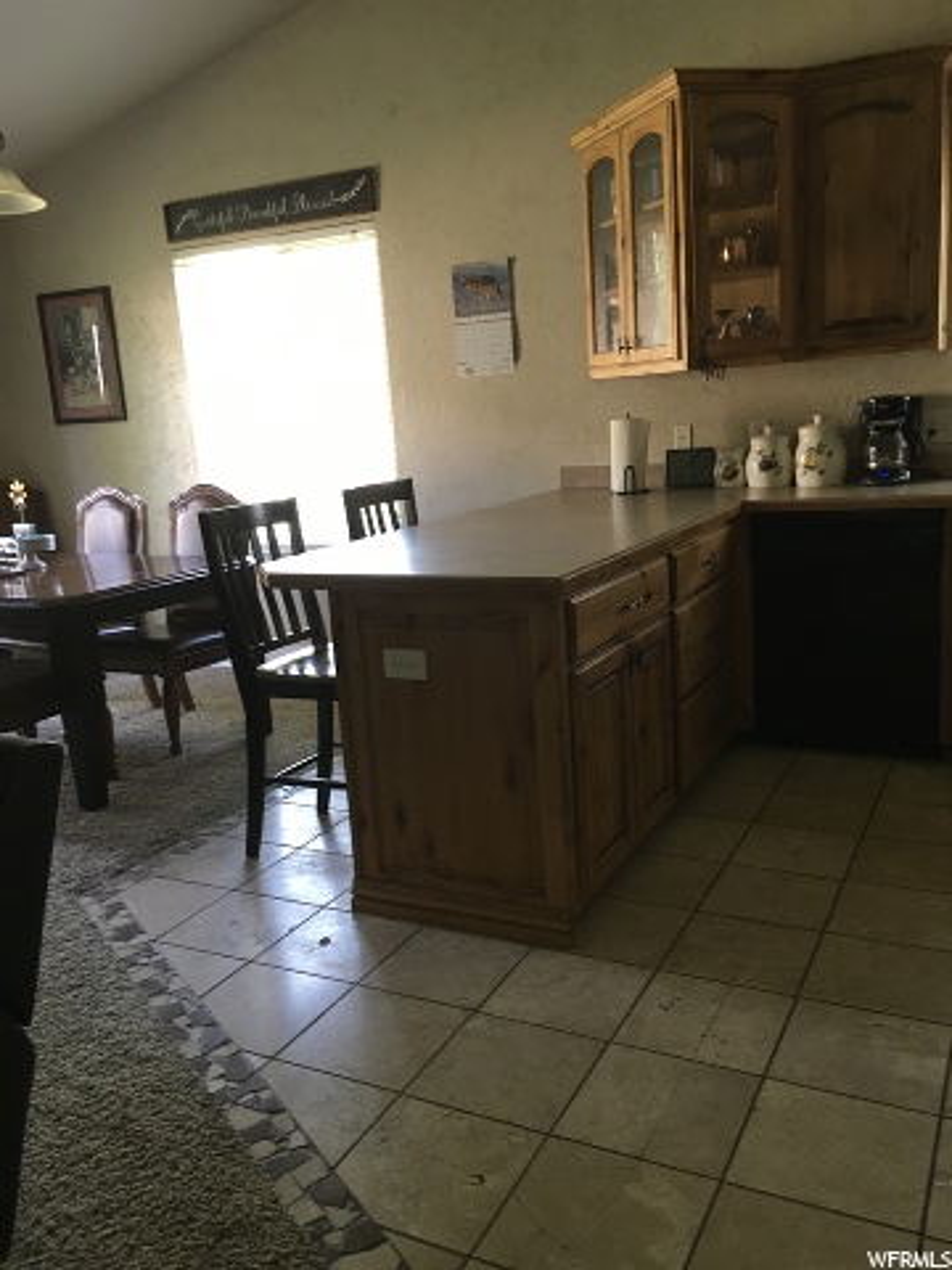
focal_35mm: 29
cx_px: 476
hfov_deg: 48.2
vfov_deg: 61.7
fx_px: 1063
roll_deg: +5.2
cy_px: 635
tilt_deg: -11.1
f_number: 2.2
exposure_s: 1/30
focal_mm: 4.15
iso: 80
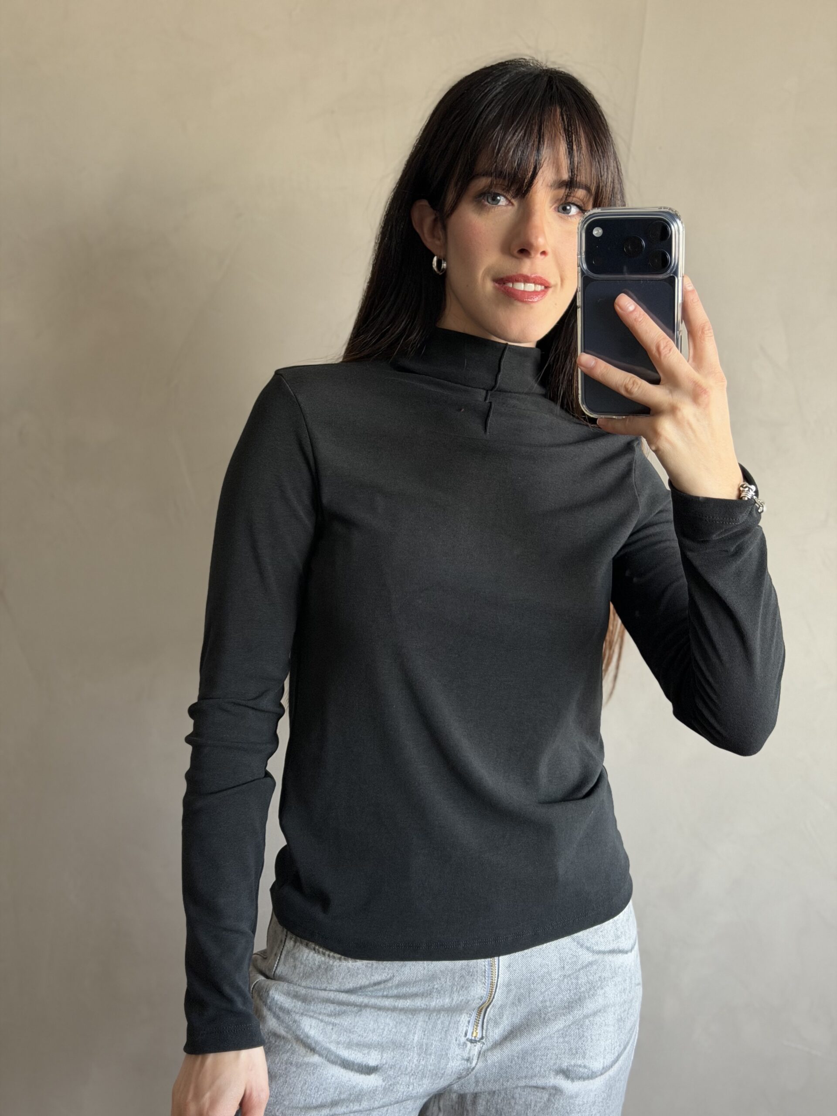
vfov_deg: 39.7
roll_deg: -4.1
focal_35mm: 48
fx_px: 1547
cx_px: 418
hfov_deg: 30.3
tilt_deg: -18.0
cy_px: 558
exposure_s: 1/60
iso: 250
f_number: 1.78
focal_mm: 6.76
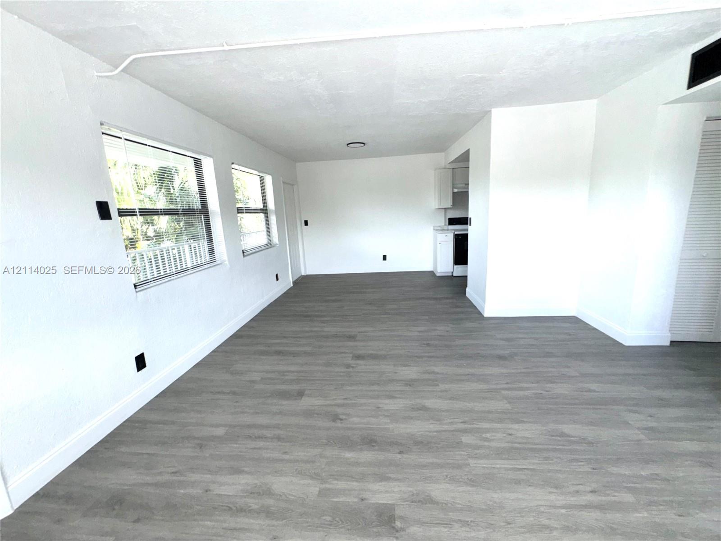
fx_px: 292
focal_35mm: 14
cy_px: 270
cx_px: 360
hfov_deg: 102.1
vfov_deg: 85.7
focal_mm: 2.22
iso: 50
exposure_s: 1/122
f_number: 2.2
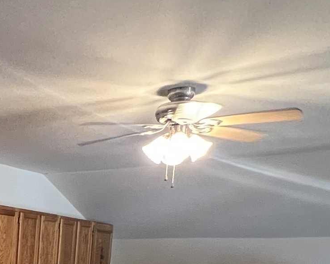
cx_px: -76
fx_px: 518
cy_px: 369
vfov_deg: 24.0
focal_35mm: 53
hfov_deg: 29.7
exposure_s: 1/60
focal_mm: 1.57
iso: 500
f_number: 1.8
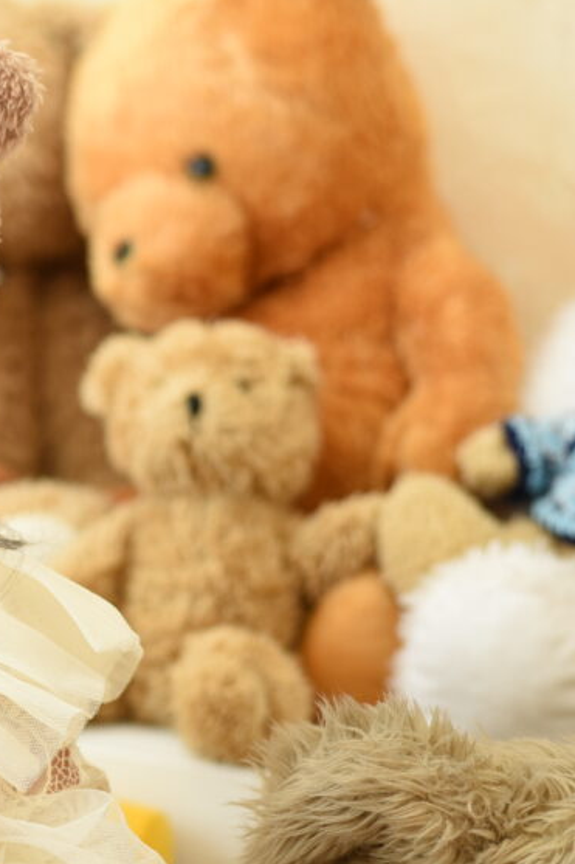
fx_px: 2205
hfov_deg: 14.4
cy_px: 428
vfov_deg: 22.1
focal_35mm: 92
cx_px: -119
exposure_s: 1/160
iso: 200
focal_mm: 50
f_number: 2.8
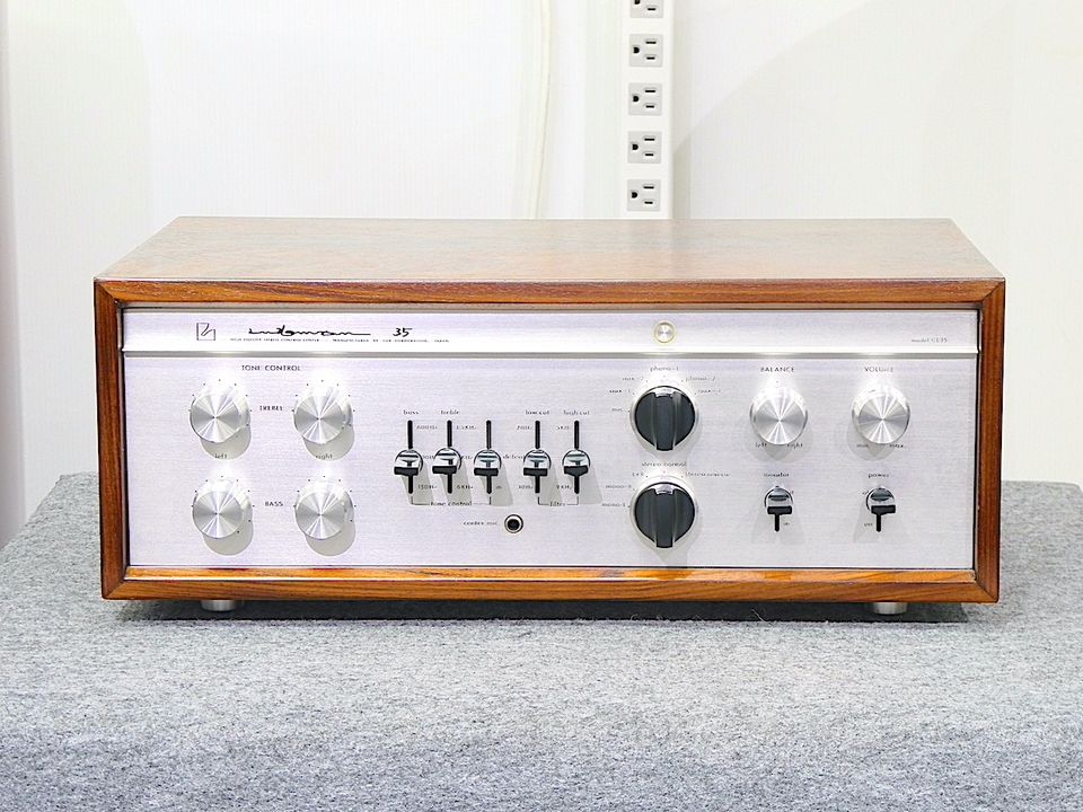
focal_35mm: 84
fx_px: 2628
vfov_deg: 17.6
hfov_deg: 23.3
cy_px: 406
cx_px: 542
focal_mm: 15
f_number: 4.8
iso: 200
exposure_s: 1/6
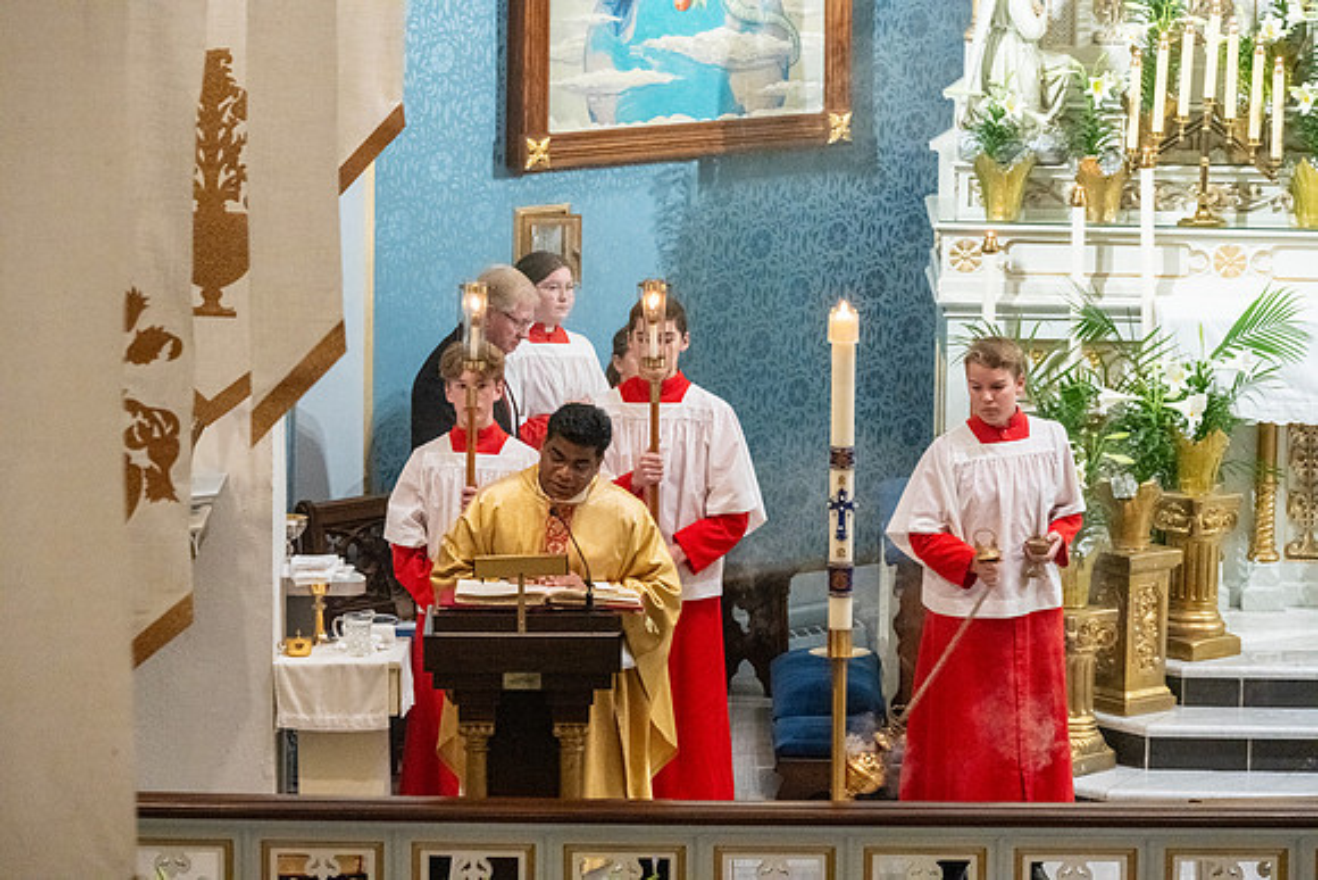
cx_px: 659
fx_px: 7324
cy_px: 440
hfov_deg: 10.3
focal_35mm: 200
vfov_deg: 6.9
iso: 5000
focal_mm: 200
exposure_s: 1/60
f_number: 11
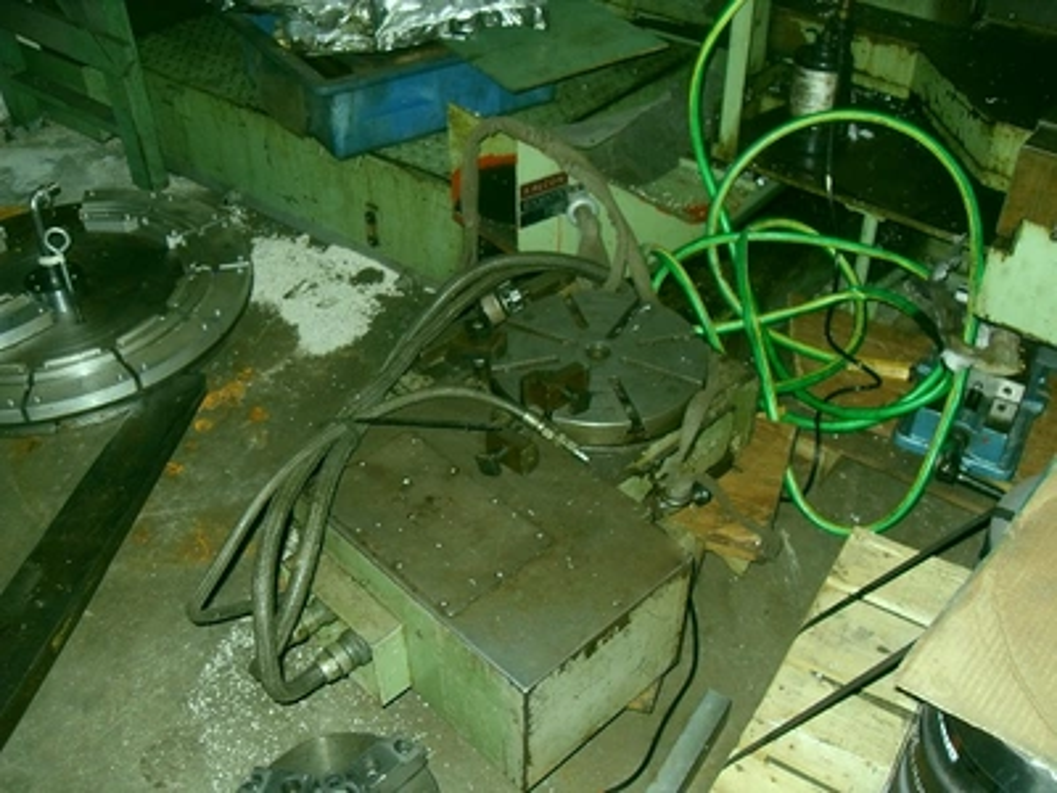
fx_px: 1038
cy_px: 396
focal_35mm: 34
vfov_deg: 41.8
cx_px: 528
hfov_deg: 54.0
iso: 160
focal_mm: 6.3
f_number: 2.8
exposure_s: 1/45
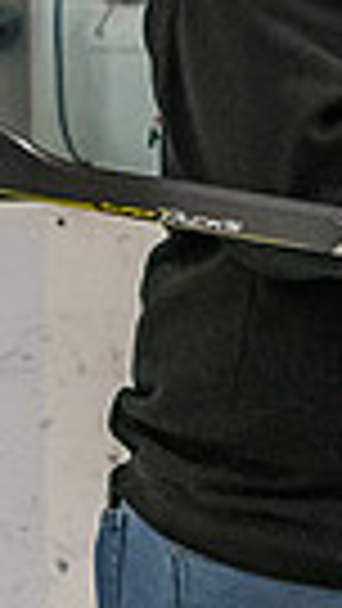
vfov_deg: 5.8
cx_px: 733
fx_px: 5929
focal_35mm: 368
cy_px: -81
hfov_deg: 3.3
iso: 640
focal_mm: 46
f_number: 5
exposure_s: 1/250
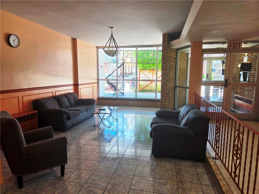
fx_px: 172
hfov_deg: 73.9
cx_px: 130
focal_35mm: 23
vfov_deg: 58.9
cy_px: 97
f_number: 1.8
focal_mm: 5.4
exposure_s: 1/120
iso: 64
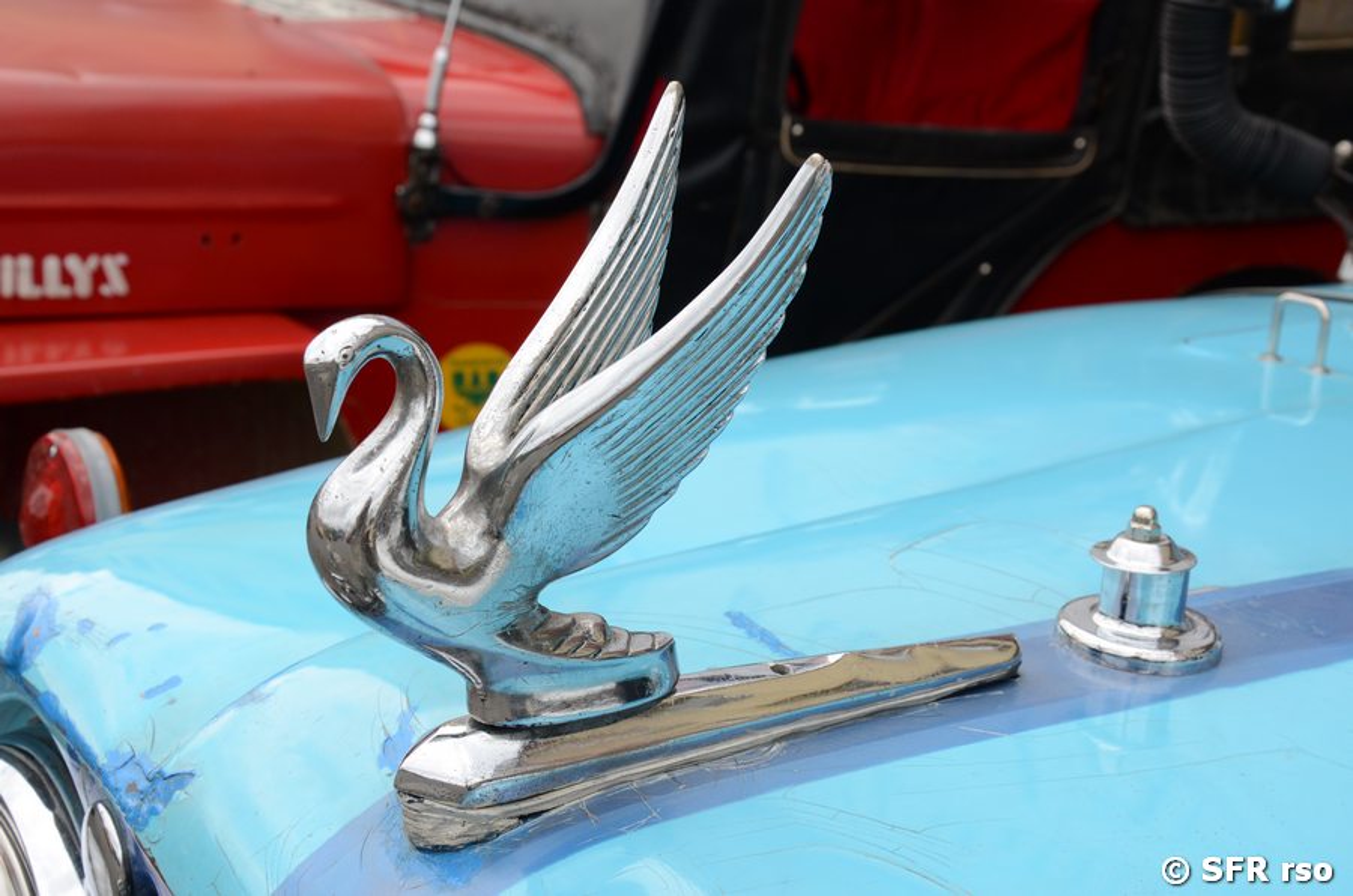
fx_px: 2250
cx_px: 676
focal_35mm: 60
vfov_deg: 22.5
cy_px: 448
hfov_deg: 33.5
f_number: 9
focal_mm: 40
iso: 500
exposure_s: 1/320
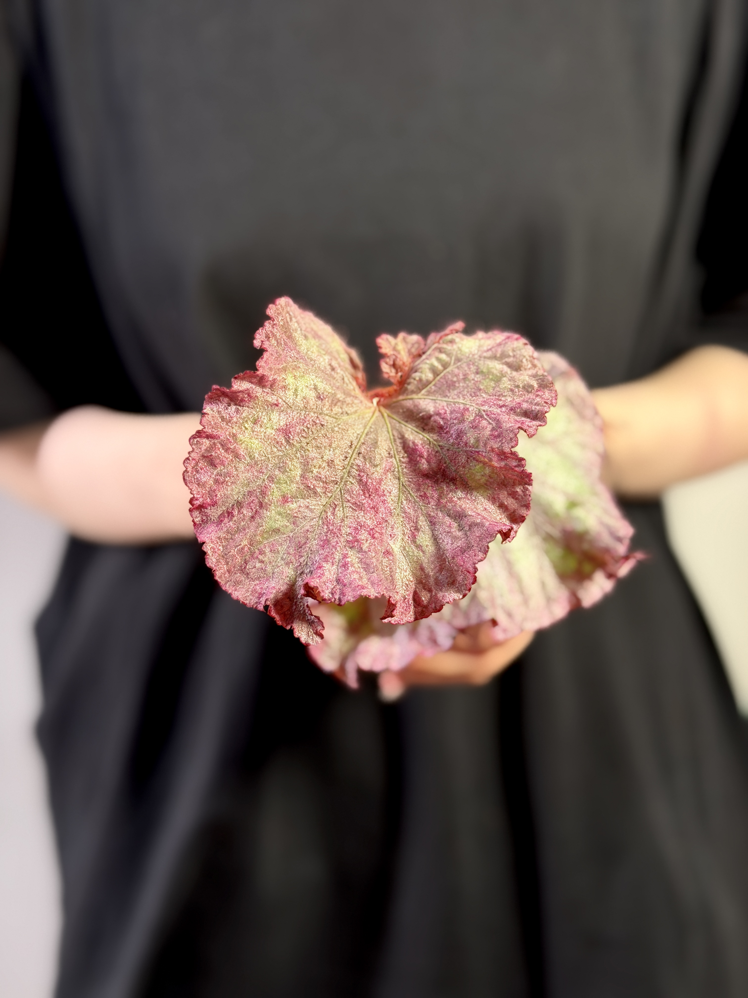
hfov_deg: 30.3
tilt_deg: -16.6
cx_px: 374
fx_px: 1383
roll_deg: +0.8
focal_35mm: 48
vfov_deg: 39.7
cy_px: 499
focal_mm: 6.76
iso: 100
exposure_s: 1/50
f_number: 1.78
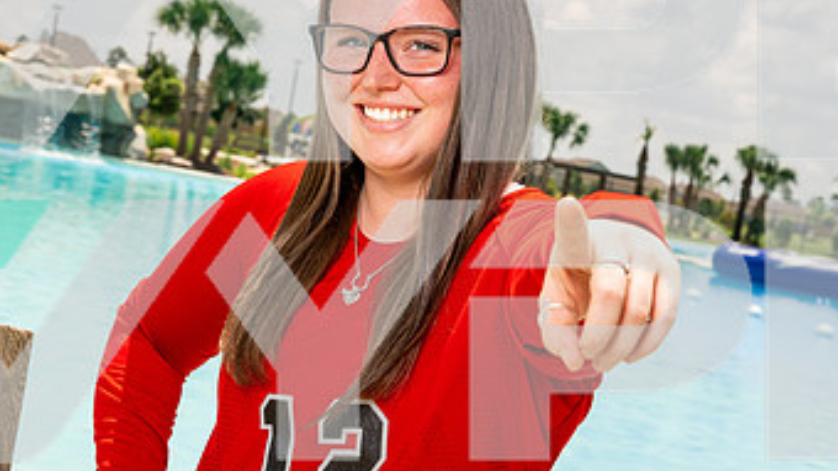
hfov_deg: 22.9
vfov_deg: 13.0
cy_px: 332
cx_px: 421
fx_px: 2066
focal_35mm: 93
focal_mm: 52
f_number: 9
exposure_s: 1/200
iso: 100
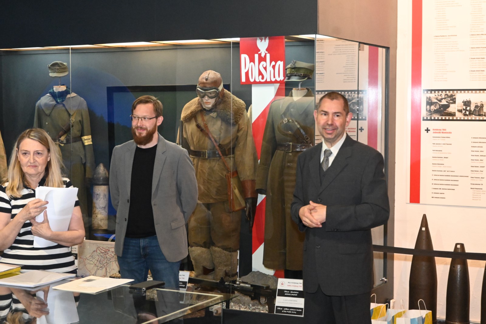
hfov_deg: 31.2
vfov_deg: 21.1
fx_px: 871
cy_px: 162
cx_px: 243
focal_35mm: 64
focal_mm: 43
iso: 5600
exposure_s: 1/60
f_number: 6
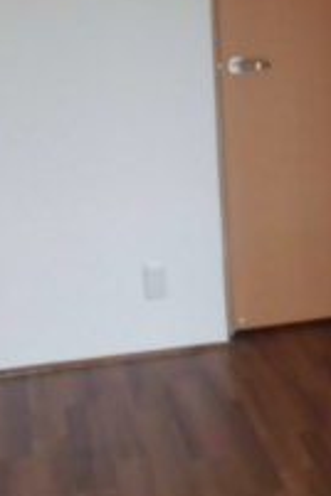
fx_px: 1186
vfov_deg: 23.0
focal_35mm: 86
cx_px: 413
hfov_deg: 15.2
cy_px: 39
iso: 200
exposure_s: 1/60
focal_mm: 4.6
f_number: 3.5
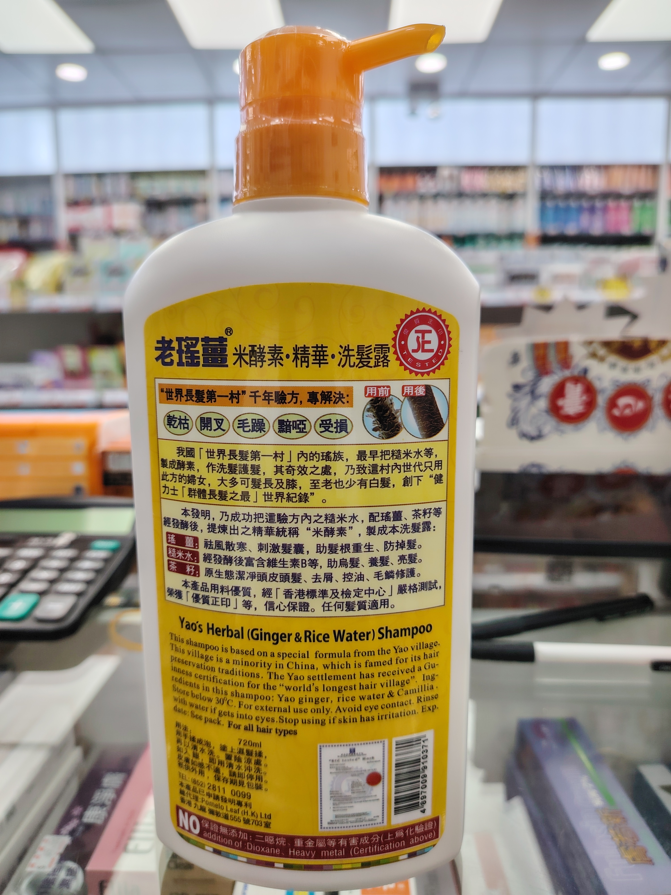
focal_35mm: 24
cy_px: 448
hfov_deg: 56.8
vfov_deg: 71.6
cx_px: 336
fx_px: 620
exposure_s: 1/150
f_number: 1.75
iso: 100
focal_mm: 5.25
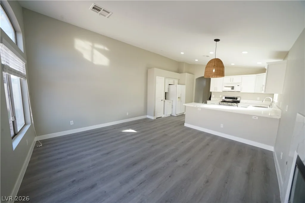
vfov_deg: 90.0
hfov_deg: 112.6
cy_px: 102
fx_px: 102
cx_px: 152
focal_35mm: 12
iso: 1250
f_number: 8
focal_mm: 12
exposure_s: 1/125
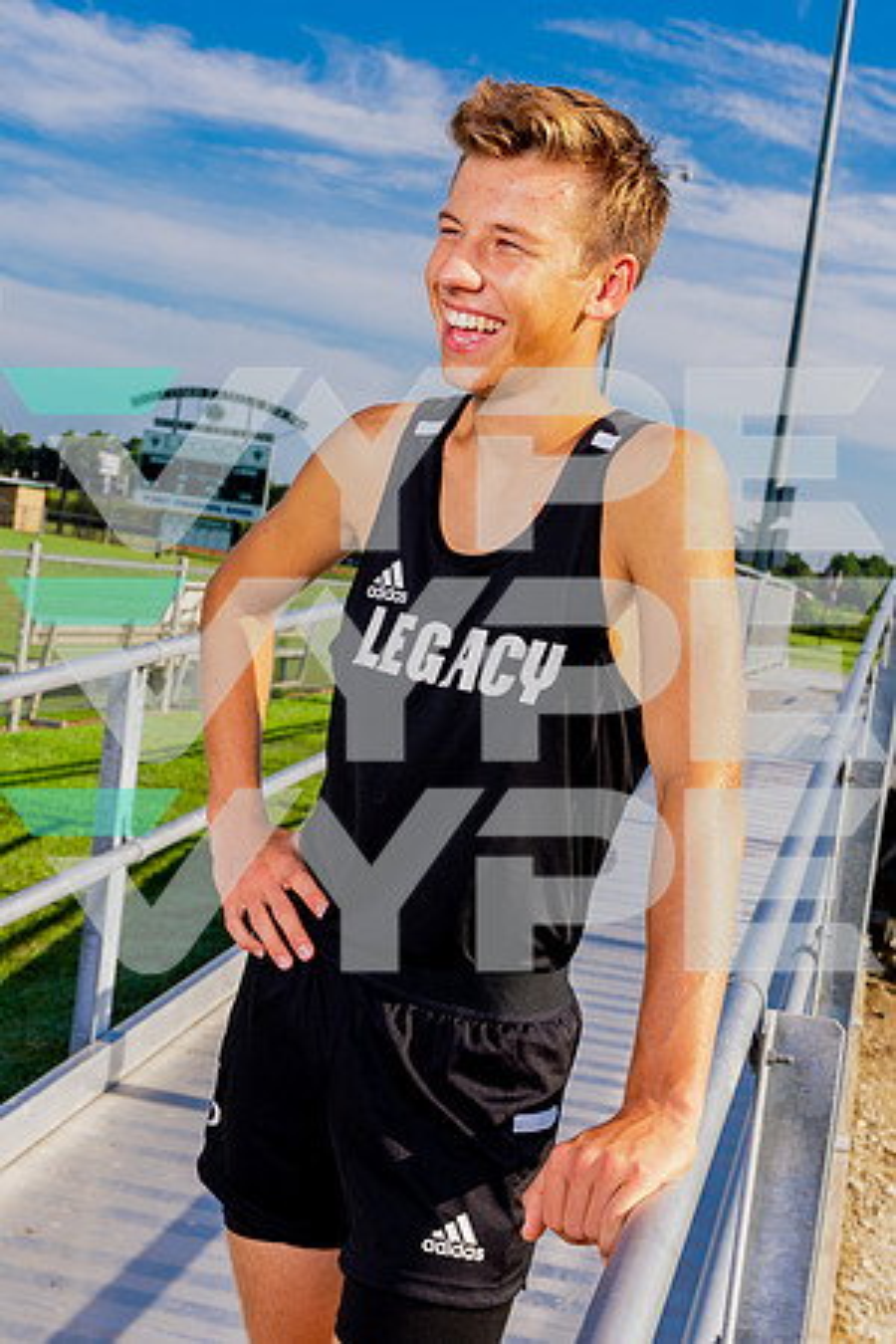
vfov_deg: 37.9
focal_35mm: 53
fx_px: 1960
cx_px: 454
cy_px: 672
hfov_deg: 25.8
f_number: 8
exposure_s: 1/200
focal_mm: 35
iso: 200
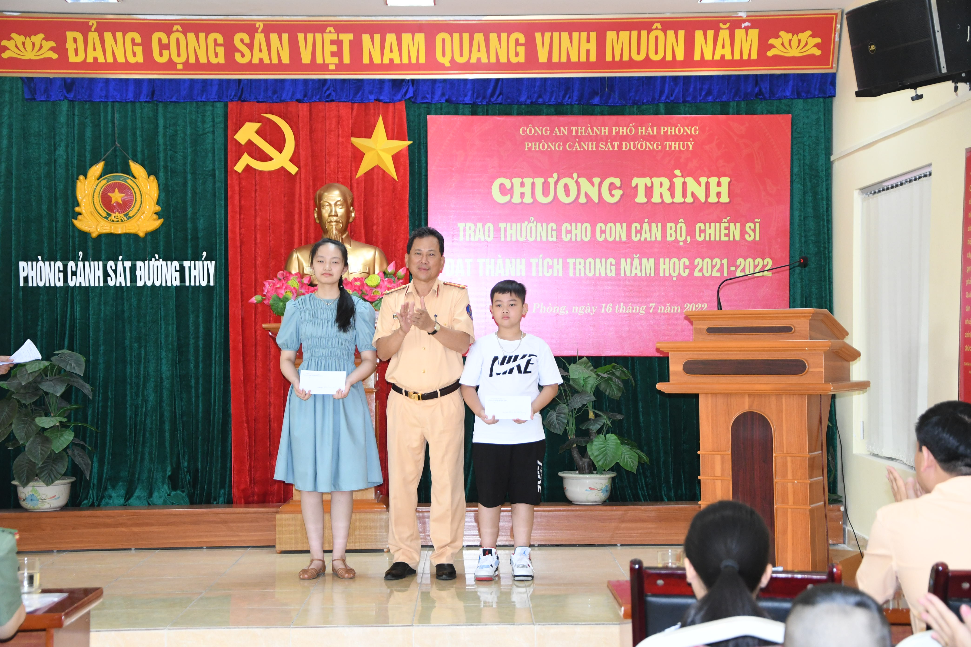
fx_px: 1699
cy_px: 324
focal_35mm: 63
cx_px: 486
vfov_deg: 21.6
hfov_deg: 31.9
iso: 2000
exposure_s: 1/200
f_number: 5
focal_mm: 42
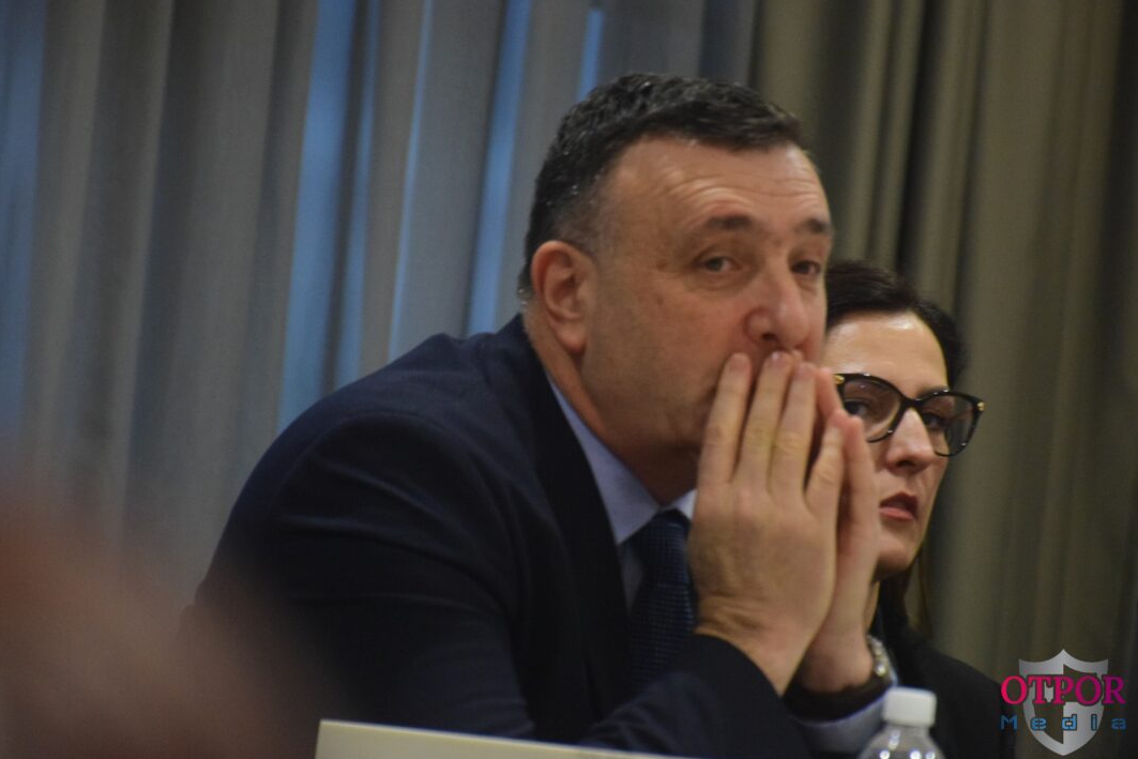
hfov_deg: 4.9
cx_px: 570
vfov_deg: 3.3
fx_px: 13341
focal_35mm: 422
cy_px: 380
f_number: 5.6
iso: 3200
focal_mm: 280
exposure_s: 1/60
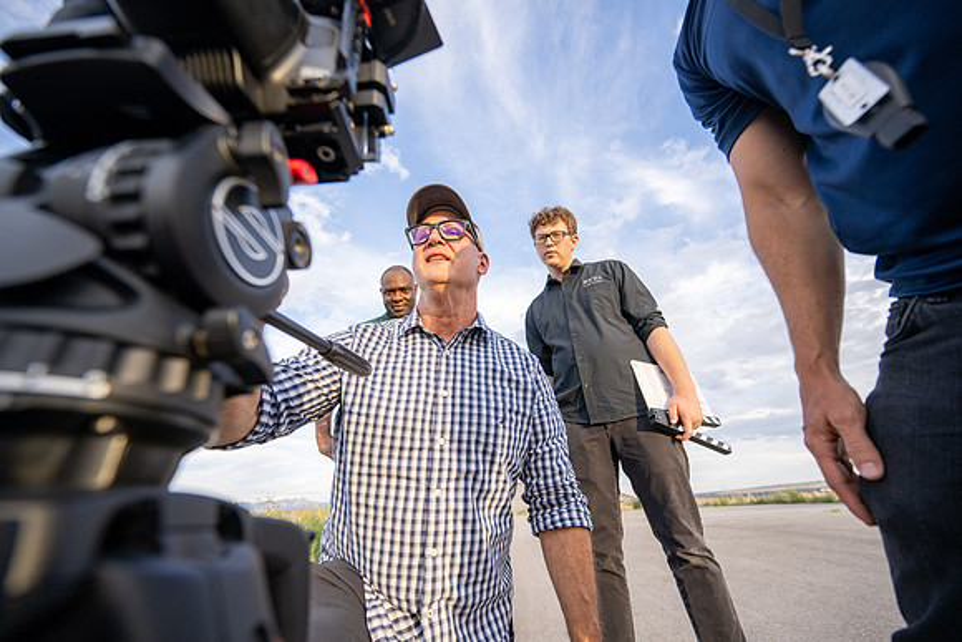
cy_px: 321
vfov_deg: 81.2
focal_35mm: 14
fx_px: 374
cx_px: 481
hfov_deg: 104.2
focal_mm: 14
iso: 320
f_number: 4
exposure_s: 1/320
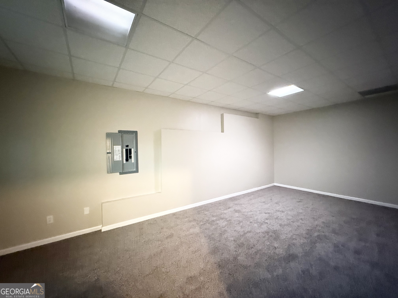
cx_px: 199
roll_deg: +0.8
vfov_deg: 85.7
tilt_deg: +0.1
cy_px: 149
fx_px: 161
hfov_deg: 102.1
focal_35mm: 14
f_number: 2.2
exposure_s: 1/40
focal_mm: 2.22
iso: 1000
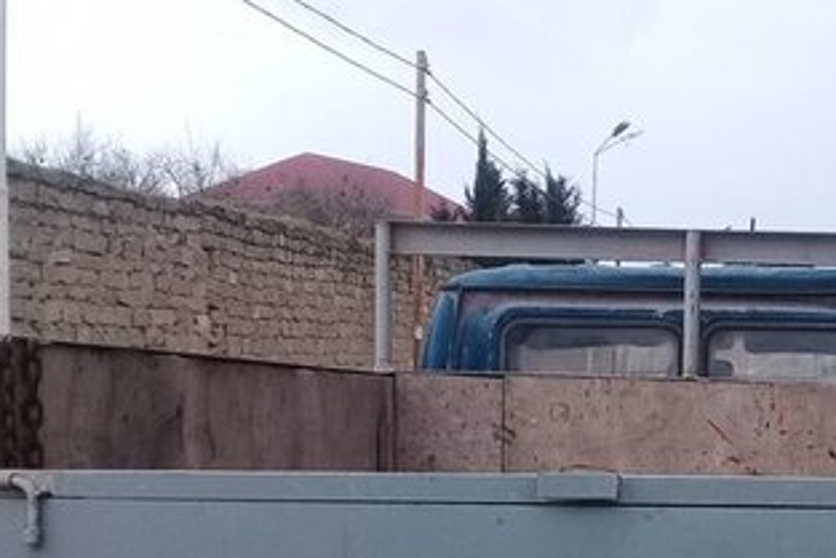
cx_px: 652
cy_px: 599
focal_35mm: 68
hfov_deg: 29.1
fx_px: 1580
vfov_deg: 19.3
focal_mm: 3.3
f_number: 2.2
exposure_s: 1/612
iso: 64
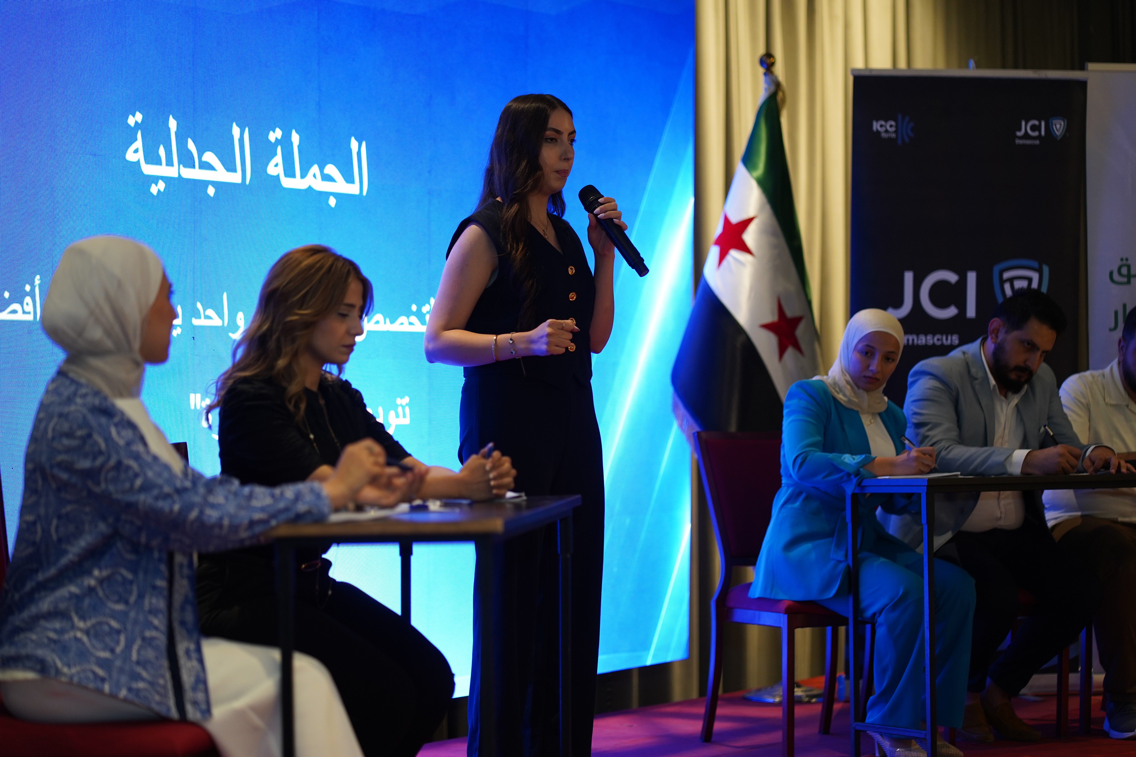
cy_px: 378
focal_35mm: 85
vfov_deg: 16.1
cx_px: 568
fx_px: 2682
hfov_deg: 23.9
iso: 1000
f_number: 2
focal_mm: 85
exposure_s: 1/160
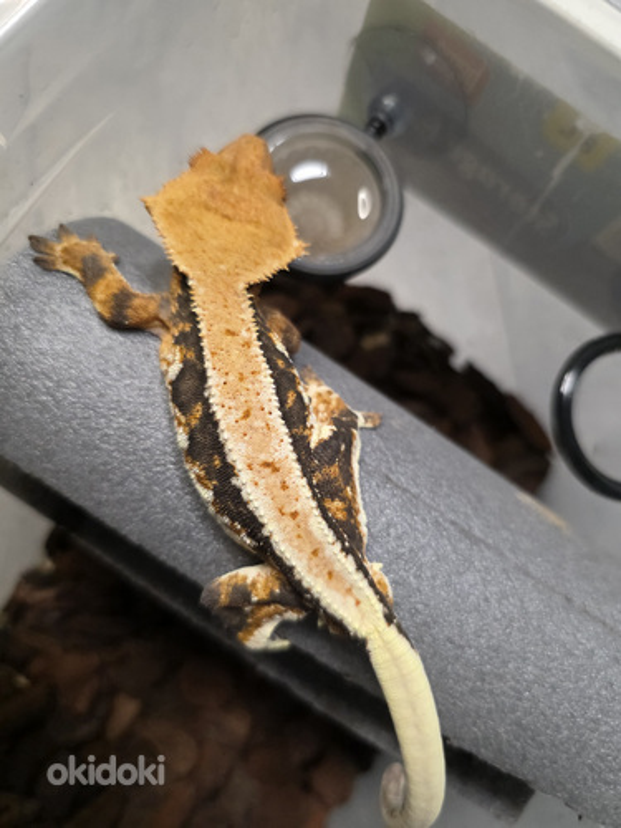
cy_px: 414
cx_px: 310
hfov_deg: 58.9
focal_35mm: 23
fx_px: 550
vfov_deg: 73.9
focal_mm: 6.3
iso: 800
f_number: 1.7
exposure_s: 1/101
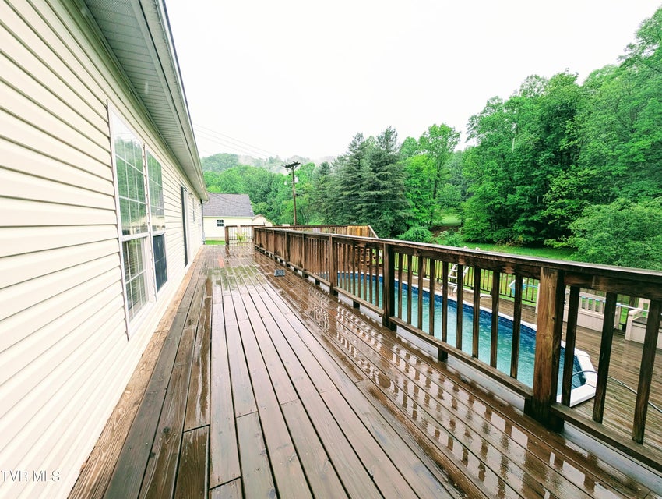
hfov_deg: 110.5
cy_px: 250
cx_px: 331
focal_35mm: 12
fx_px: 230
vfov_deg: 94.6
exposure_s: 1/492
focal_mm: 2.23
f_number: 1.95
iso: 41
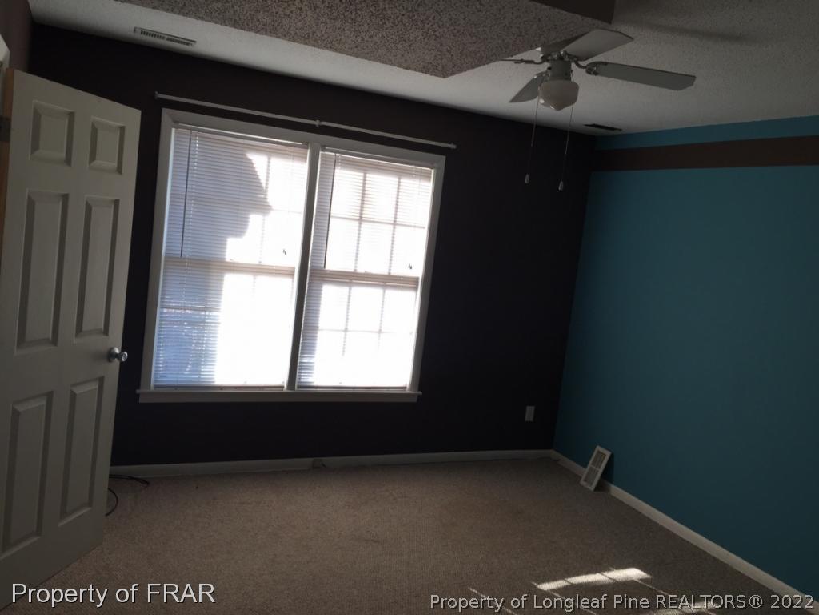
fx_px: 686
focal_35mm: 29
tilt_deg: -5.2
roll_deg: -7.1
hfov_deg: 61.7
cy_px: 308
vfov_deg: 48.2
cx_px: 410
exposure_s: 1/130
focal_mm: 4.15
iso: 32
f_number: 2.2
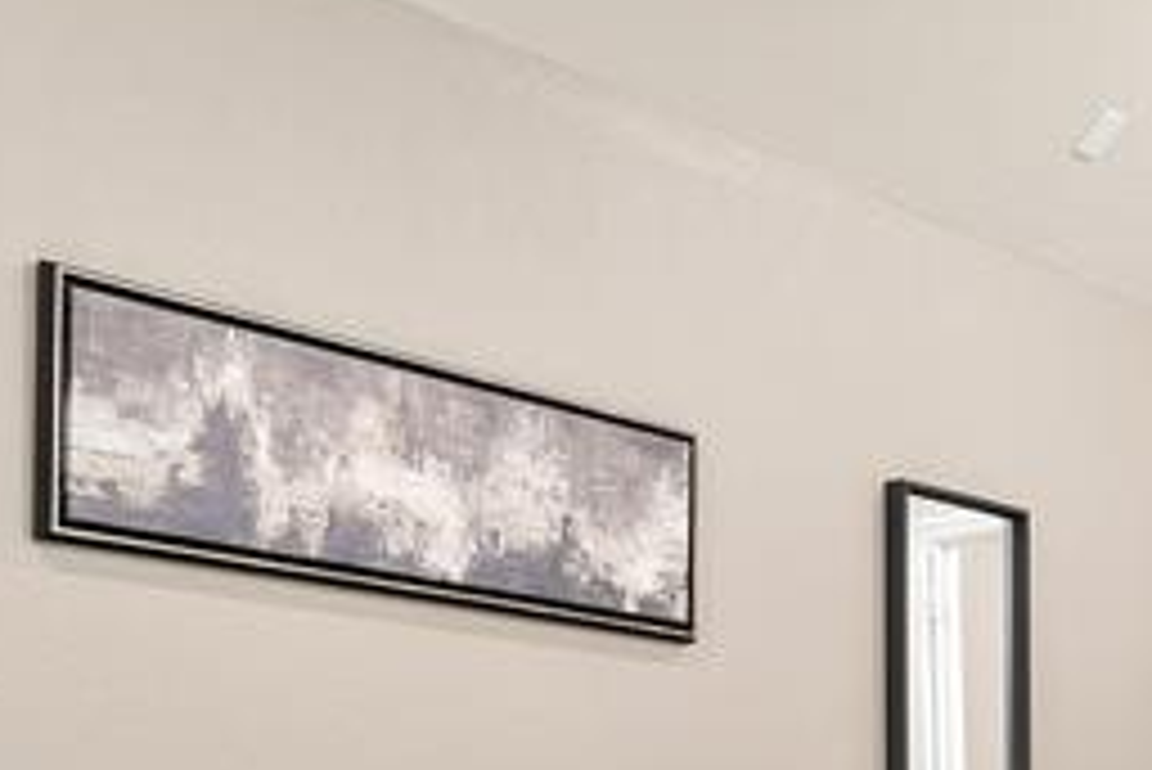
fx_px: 2177
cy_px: 1054
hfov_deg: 25.6
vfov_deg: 18.4
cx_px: 1480
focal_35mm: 68
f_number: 9
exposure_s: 2
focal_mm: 17
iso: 400
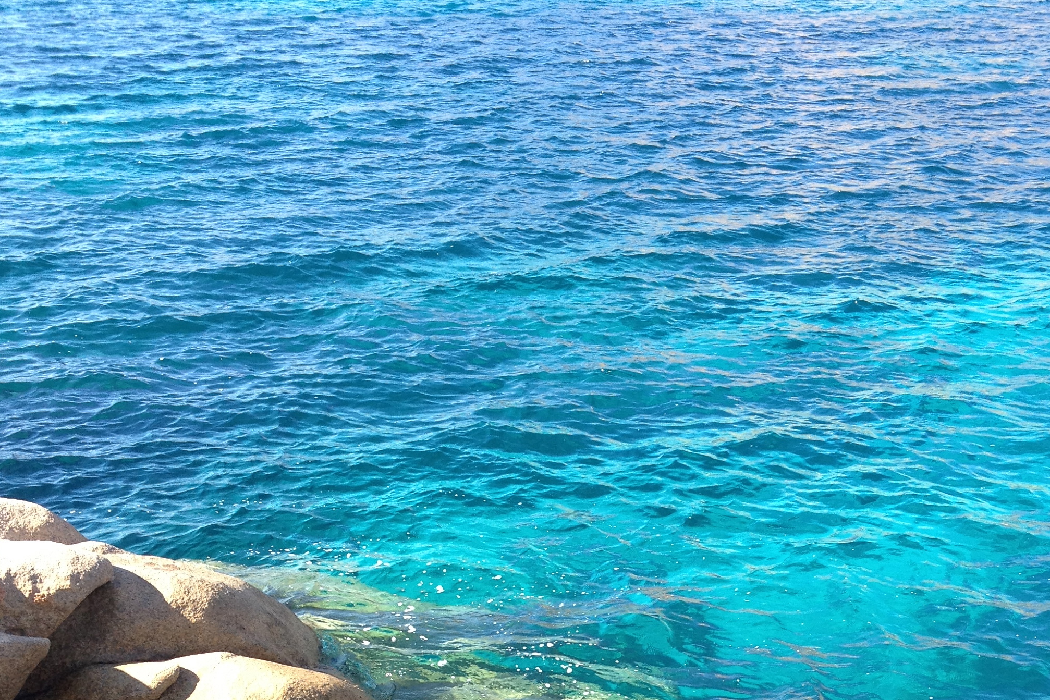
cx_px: 578
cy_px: 776
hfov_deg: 33.9
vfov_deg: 21.7
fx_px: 1721
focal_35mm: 59
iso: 64
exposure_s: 1/310
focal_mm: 4.28
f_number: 2.4
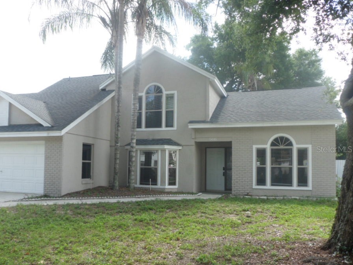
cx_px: 151
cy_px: 149
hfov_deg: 58.1
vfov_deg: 45.3
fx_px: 316
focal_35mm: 31
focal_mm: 4.9
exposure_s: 1/250
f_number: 3.3
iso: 80
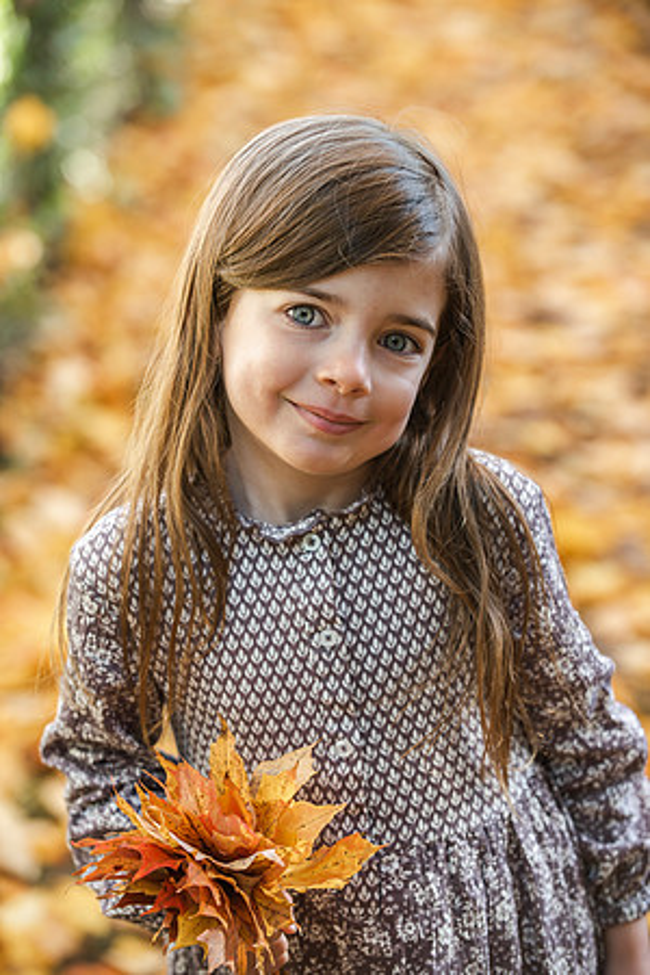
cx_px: 325
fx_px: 2844
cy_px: 488
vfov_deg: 19.5
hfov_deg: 13.0
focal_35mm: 105
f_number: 4
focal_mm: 105
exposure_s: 1/100
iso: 500
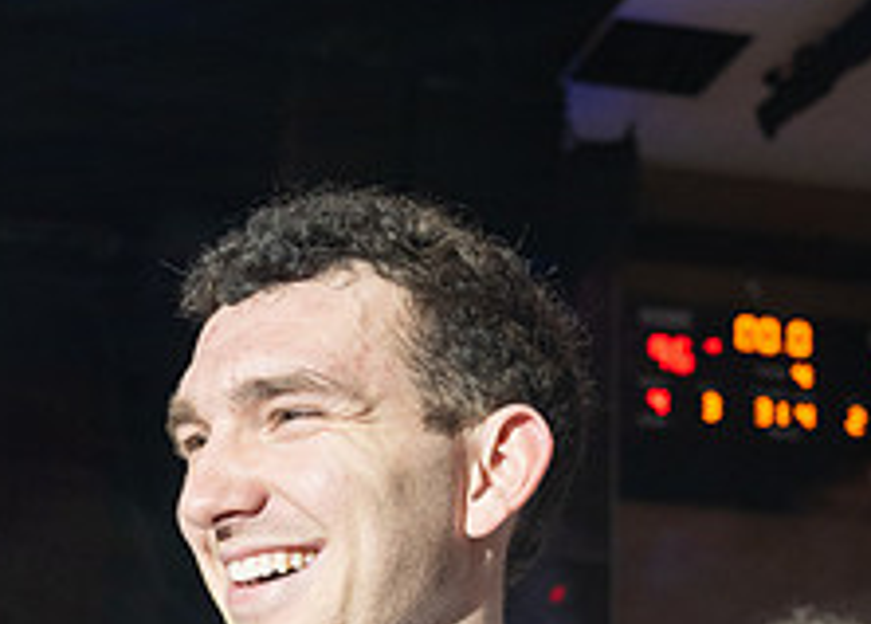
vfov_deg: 17.1
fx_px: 2030
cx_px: 191
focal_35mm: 82
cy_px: 628
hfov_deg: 23.9
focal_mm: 30
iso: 1000
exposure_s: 1/320
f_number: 4
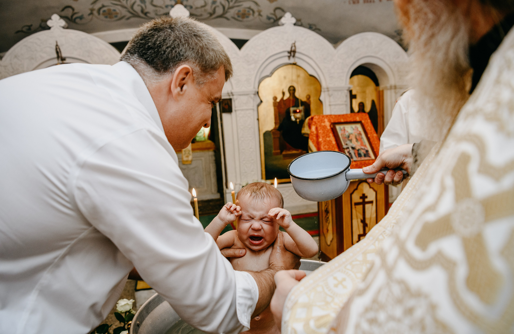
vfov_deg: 49.2
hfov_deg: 70.3
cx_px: 265
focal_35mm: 26
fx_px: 365
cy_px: 176
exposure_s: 1/160
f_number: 3.5
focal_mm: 24
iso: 640
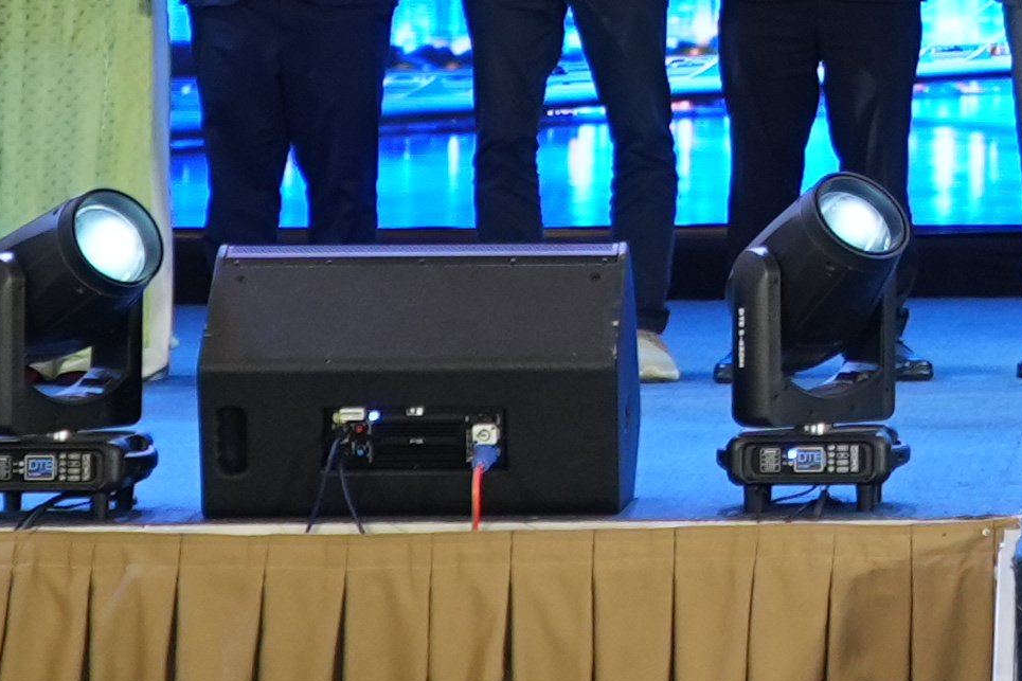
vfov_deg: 9.1
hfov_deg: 13.4
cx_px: 1324
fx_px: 4201
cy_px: -263
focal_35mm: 148
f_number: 4
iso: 400
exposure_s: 1/100
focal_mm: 21
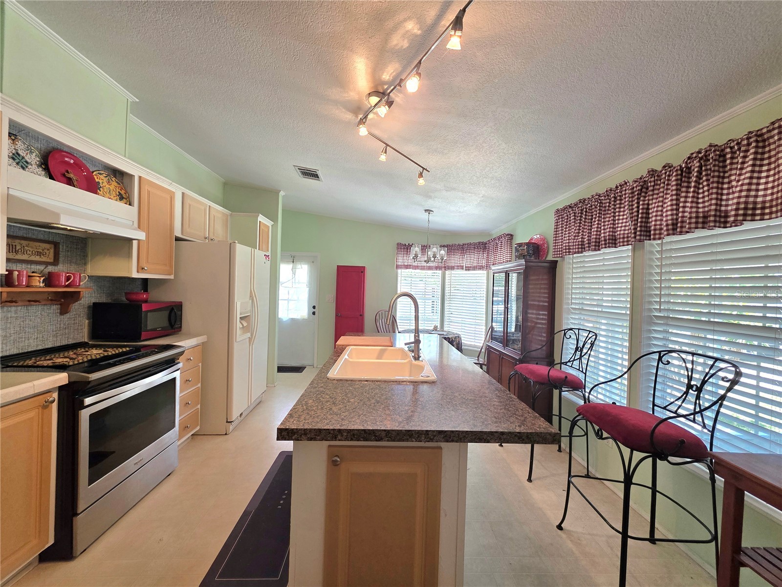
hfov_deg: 106.2
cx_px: 391
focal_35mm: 13
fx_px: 294
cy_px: 294
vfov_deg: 89.9
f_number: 1.9
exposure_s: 1/120
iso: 160
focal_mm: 2.2
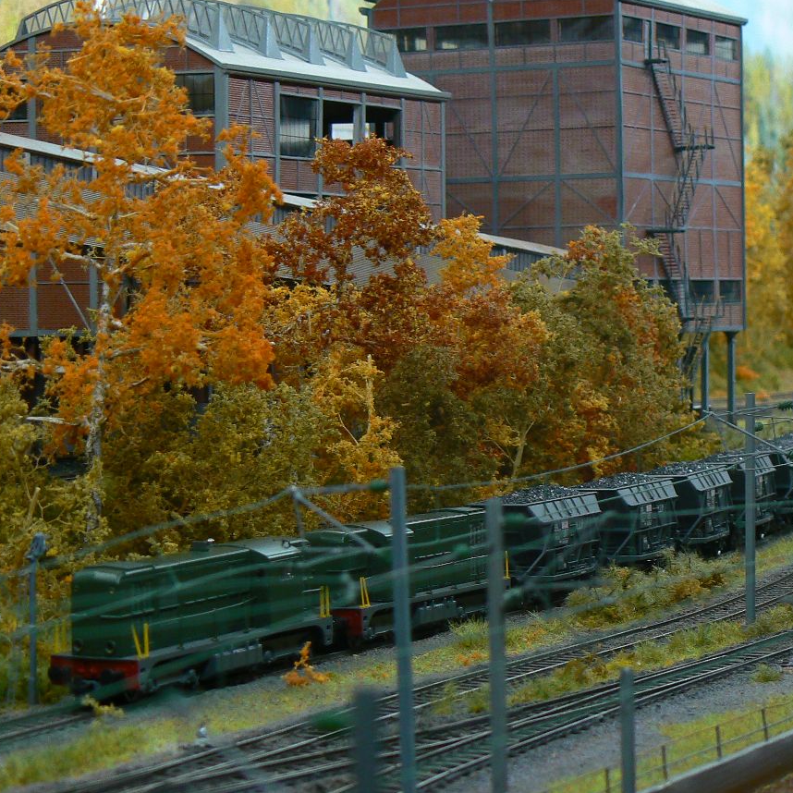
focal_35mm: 121
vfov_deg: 14.4
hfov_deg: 14.4
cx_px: 504
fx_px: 3136
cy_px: 396
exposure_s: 1/25
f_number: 3.2
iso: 80
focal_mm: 14
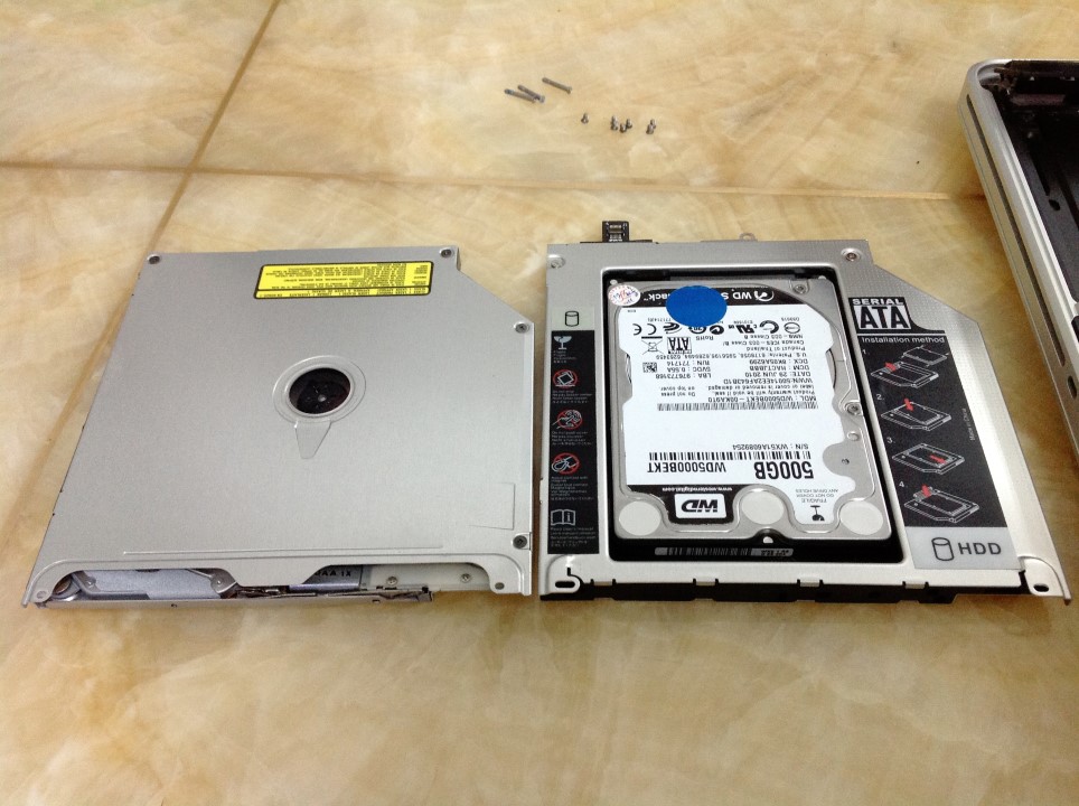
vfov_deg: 40.6
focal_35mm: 35
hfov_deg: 52.7
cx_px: 540
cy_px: 403
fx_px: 1089
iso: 160
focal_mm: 4.28
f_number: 2.4
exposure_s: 1/17
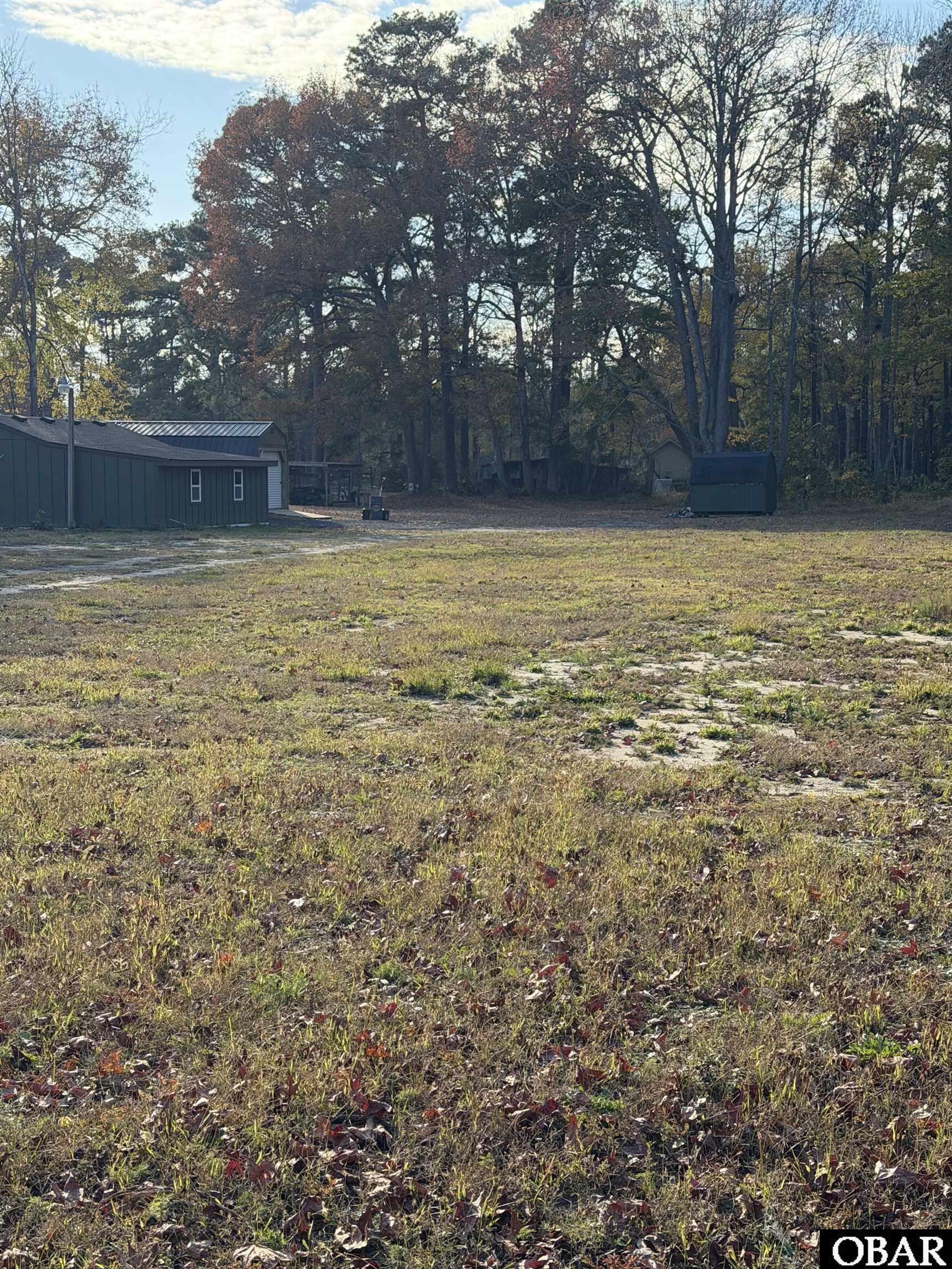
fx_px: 1760
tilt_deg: -5.0
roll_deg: -0.2
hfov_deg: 30.3
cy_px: 634
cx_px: 476
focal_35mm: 48
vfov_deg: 39.7
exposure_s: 1/1222
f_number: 1.78
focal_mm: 6.76
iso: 80
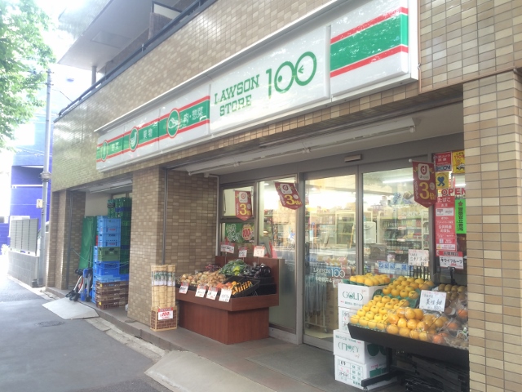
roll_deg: +0.5
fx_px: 437
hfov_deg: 61.7
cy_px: 196
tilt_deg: +4.7
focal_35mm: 29
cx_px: 261
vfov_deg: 48.2
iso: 40
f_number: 2.2
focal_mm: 4.15
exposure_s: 1/30
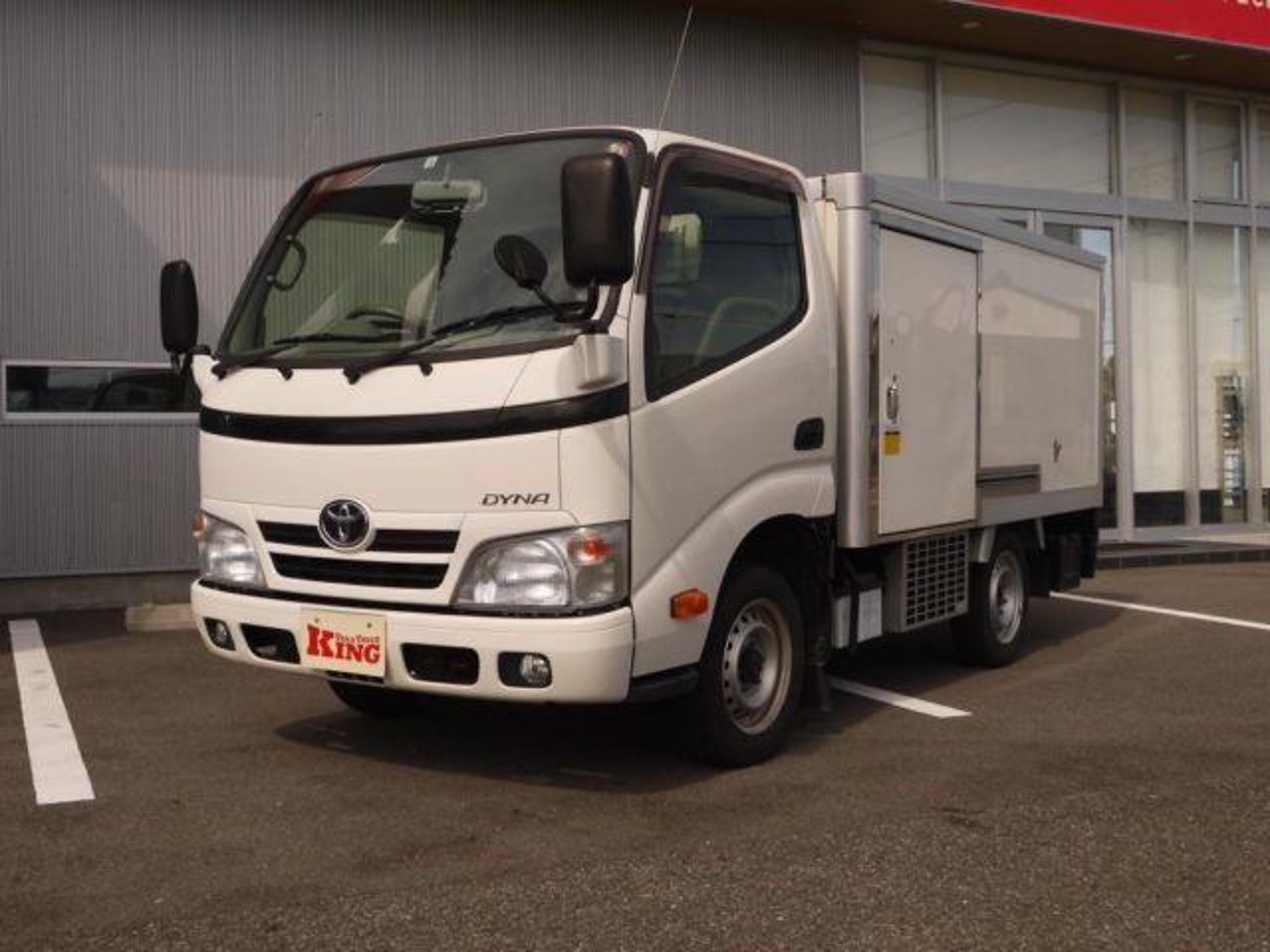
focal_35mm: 38
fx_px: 1394
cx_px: 635
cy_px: 476
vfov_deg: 37.7
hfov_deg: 49.0
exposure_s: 1/400
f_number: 9
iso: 160
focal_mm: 19
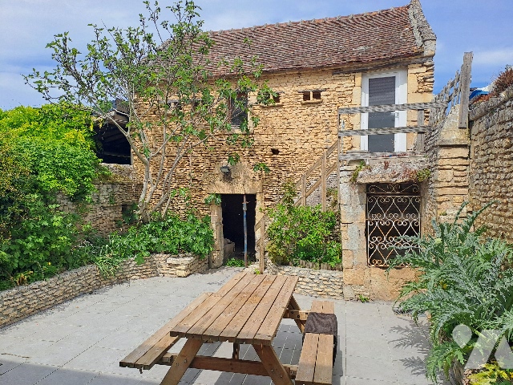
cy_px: 192
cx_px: 256
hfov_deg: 69.4
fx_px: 370
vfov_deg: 54.9
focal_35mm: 25
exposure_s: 1/1508
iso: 32
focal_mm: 4.65
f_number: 1.8
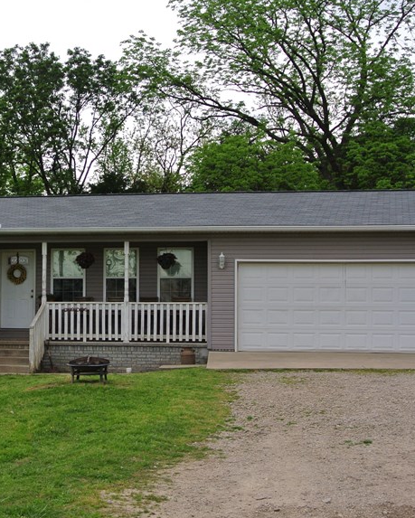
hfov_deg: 26.8
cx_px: 53
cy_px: 297
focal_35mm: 55
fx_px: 844
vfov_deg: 34.1
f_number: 3.8
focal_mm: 11.8
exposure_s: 1/125
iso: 100
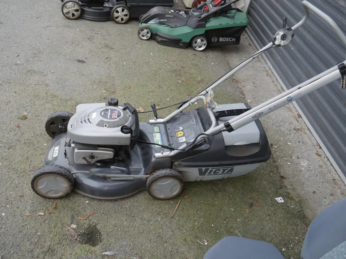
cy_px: 130
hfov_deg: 56.8
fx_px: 320
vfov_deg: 44.2
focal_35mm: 32
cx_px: 173
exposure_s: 1/125
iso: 200
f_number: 4
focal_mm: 16
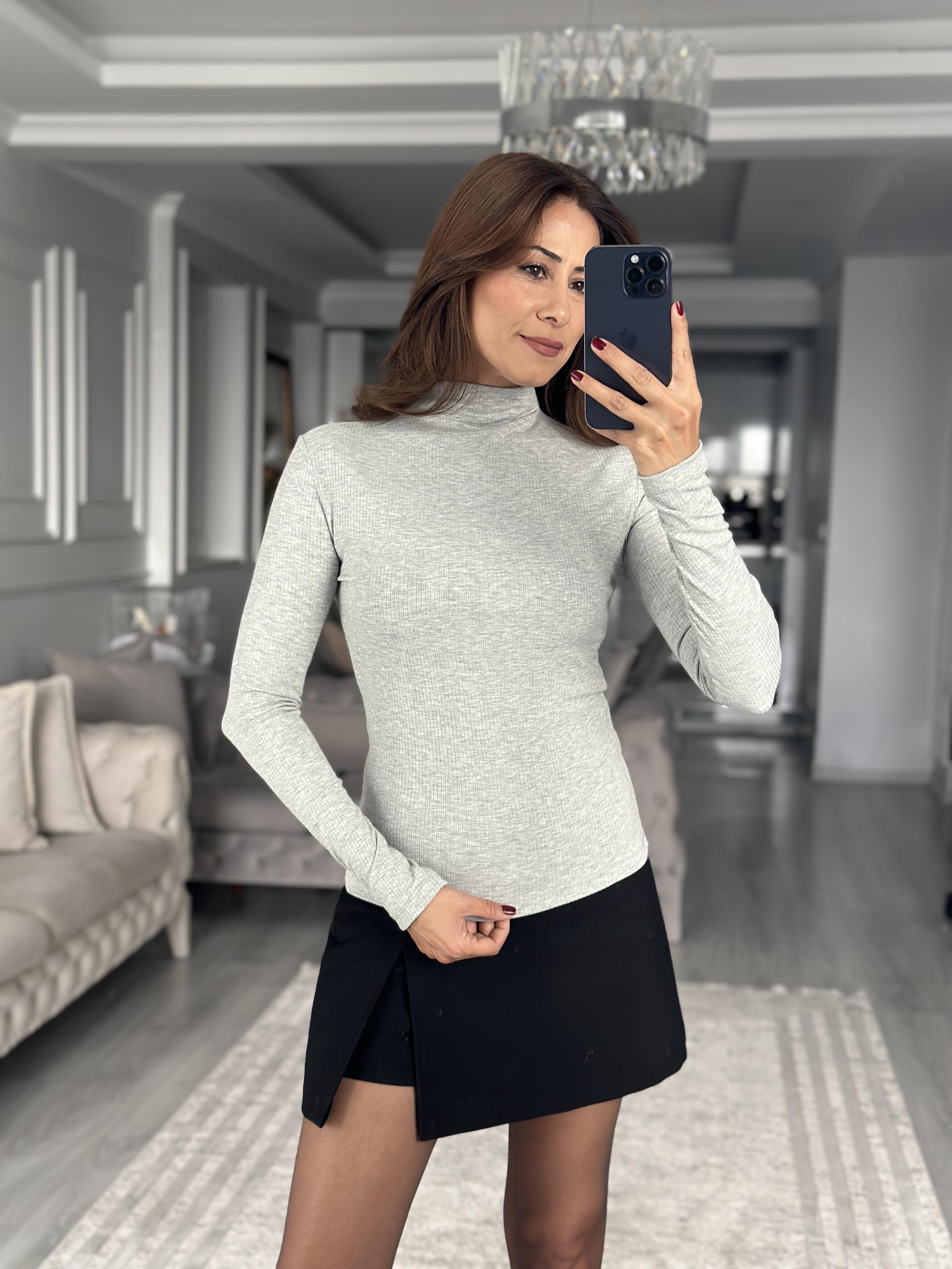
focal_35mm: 48
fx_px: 1760
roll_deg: -0.4
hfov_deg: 30.3
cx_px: 476
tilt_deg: -18.6
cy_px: 634
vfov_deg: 39.7
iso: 125
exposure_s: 1/118
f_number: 1.78
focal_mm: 6.86
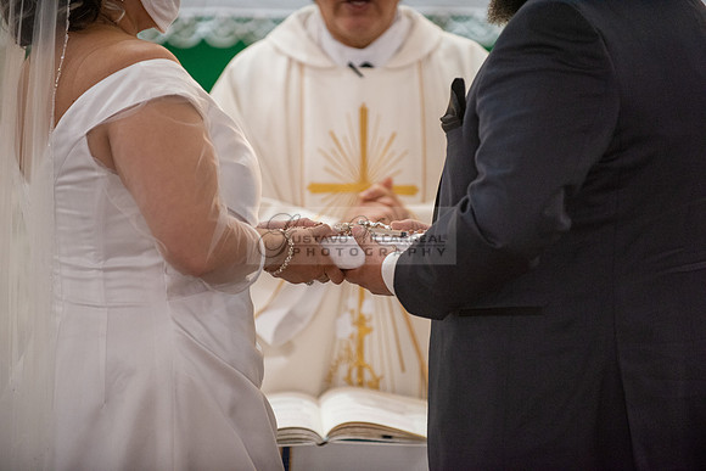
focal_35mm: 200
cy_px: 236
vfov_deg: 6.9
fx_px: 3923
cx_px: 353
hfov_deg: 10.3
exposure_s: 1/160
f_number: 2.8
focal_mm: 200
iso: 2000
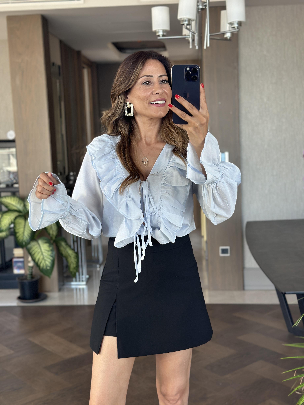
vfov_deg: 39.7
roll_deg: +2.1
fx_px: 562
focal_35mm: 48
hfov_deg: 30.3
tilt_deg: -17.7
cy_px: 202
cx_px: 152
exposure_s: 1/85
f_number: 1.78
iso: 125
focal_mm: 6.86
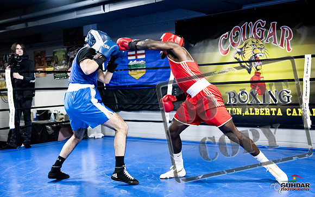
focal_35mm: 47
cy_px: 92
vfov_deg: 27.5
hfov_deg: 42.8
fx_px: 402
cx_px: 171
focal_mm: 42
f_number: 2.8
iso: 8000
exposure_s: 1/1000
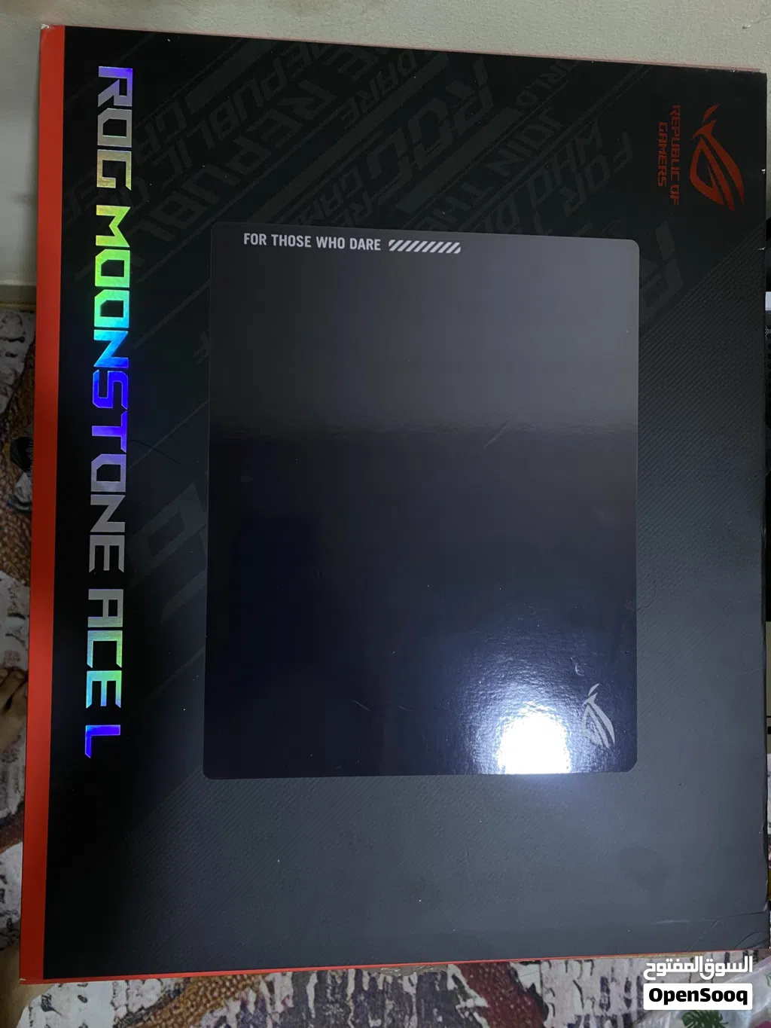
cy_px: 514
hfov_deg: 53.1
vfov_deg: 67.3
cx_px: 386
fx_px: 772
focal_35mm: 26
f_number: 1.8
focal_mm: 4.25
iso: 125
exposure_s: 1/51
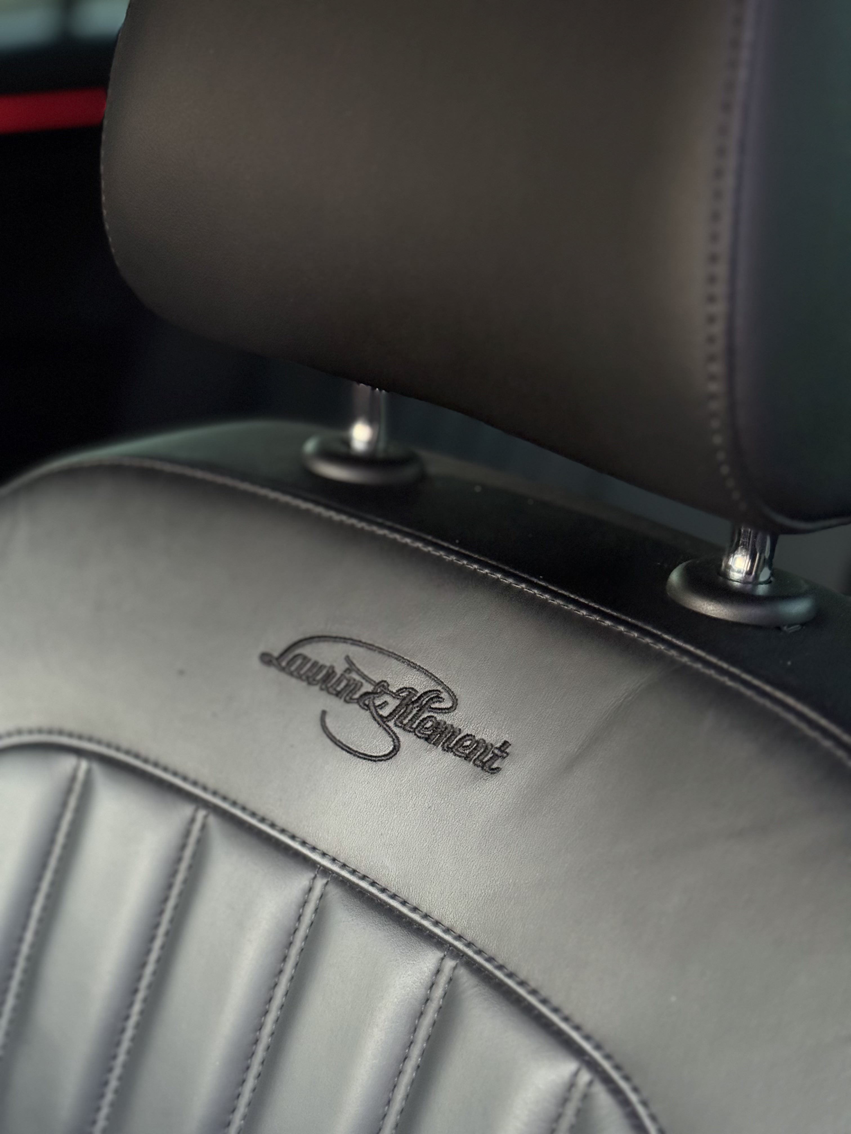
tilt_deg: -24.1
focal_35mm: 48
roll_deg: -1.6
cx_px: 426
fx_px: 1573
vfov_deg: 39.7
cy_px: 567
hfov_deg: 30.3
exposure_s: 1/35
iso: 500
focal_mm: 6.76
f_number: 1.78
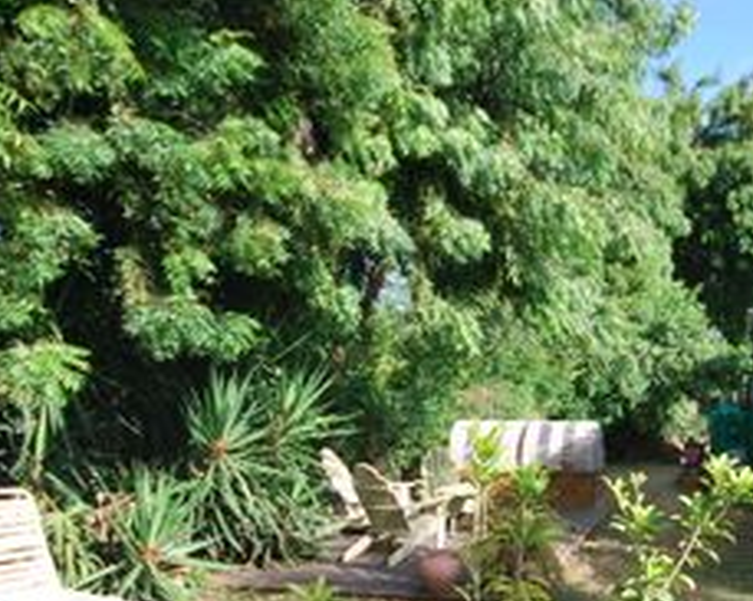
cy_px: 443
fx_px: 824
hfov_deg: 47.9
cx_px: 529
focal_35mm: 37
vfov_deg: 39.1
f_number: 6.3
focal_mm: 10
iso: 100
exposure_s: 1/160
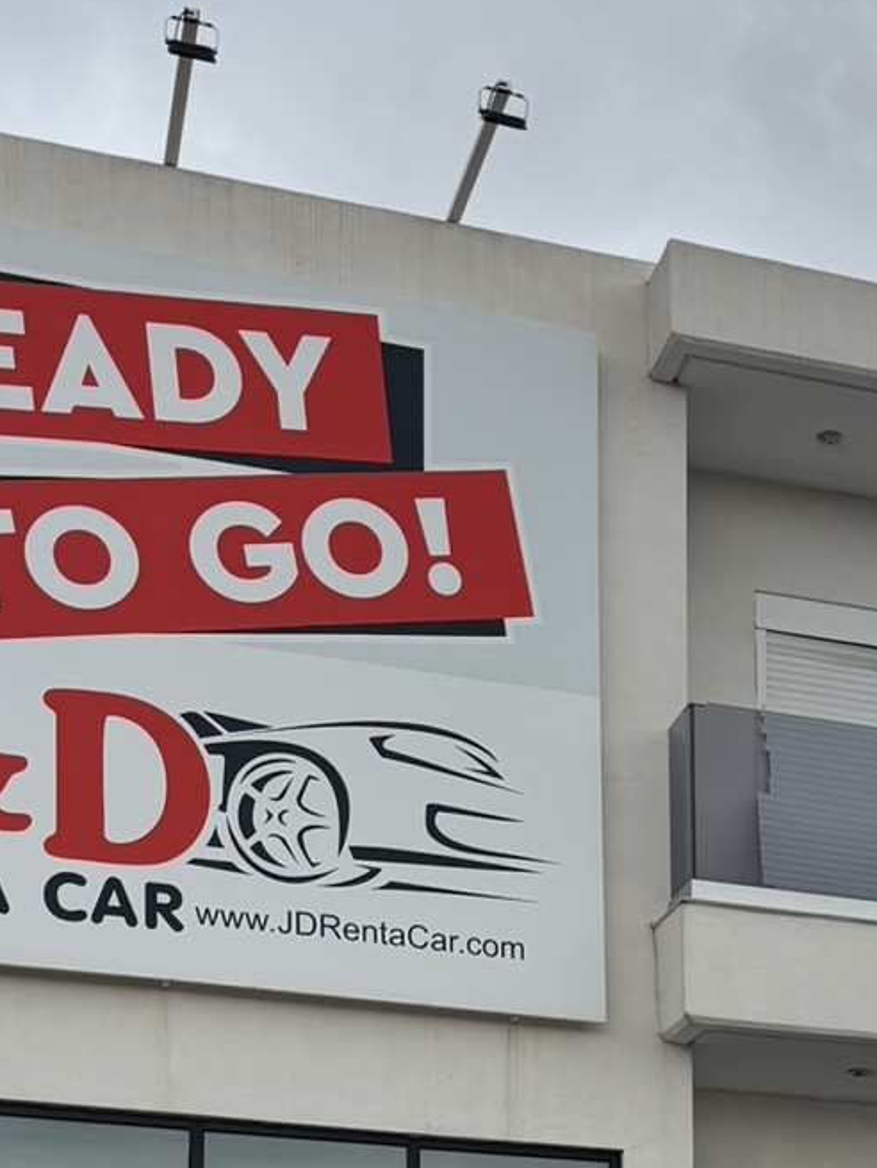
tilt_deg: +4.4
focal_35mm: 75
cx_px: 881
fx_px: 2531
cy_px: 1542
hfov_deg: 19.1
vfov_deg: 22.9
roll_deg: +0.8
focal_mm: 6.76
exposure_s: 1/3953
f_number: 1.78
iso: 100
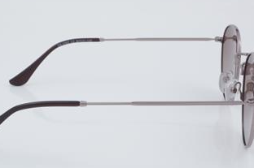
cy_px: 97
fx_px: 610
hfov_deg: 23.5
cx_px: 107
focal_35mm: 87
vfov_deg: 15.7
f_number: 32
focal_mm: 45
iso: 100
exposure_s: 1/4
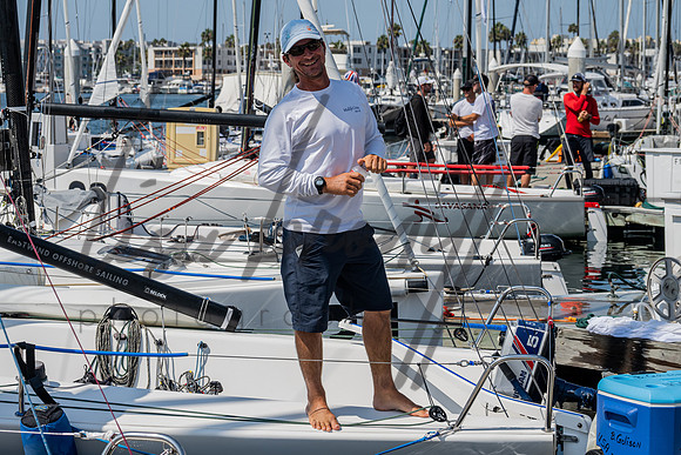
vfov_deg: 16.6
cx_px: 298
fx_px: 1560
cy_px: 192
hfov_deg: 24.6
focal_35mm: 82
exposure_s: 1/640
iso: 125
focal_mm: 58
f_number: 6.3
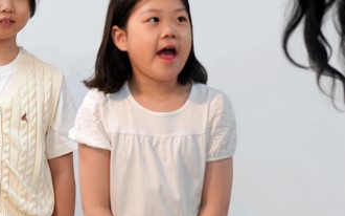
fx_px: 5226
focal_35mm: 556
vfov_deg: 2.4
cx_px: 28
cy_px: 96
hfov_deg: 3.8
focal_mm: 200
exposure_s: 1/250
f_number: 4
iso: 1000
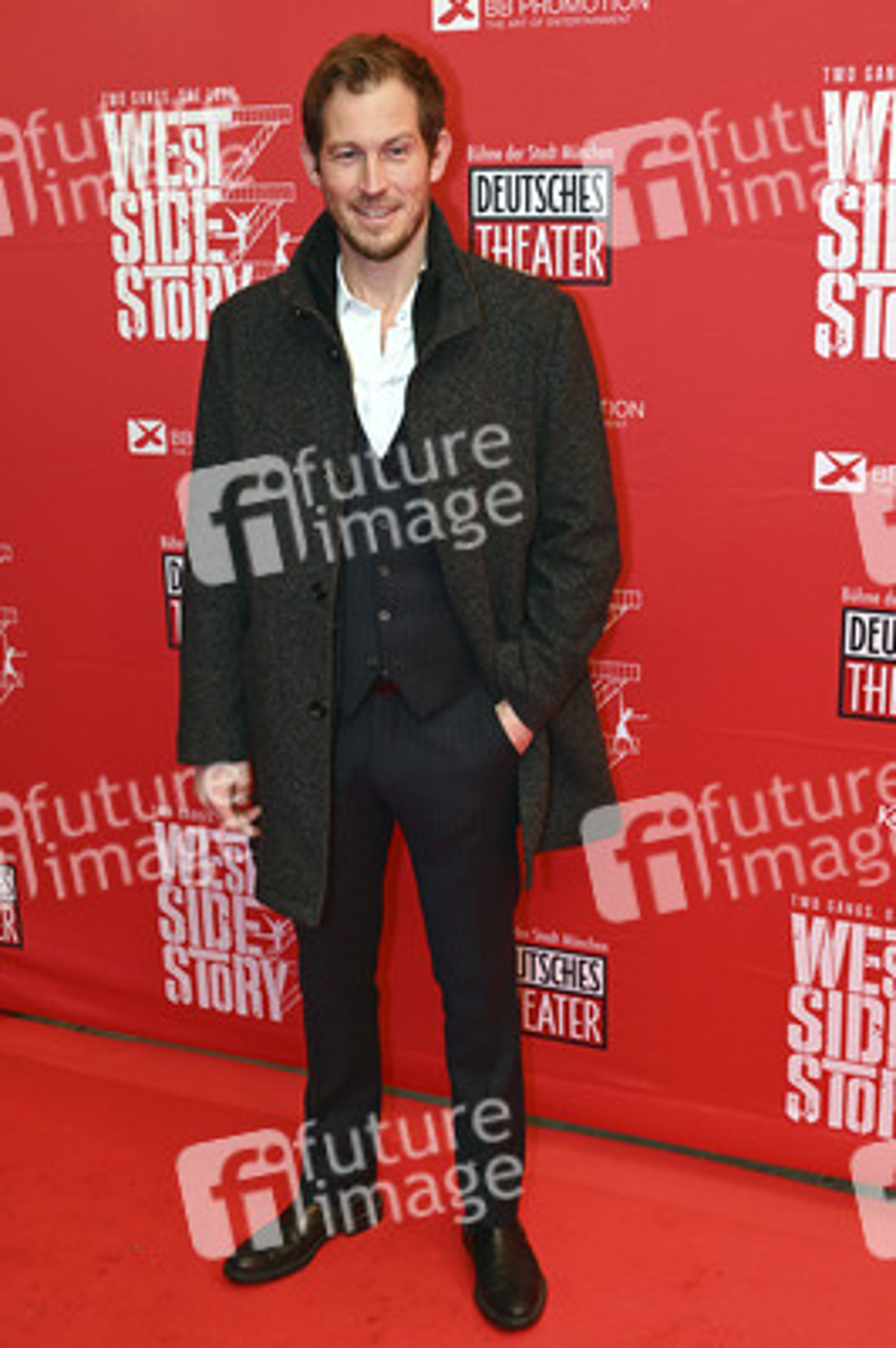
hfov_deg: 33.3
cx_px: 448
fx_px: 1496
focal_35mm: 40
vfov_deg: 48.5
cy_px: 674
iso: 1250
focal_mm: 40
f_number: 2.8
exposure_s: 1/125
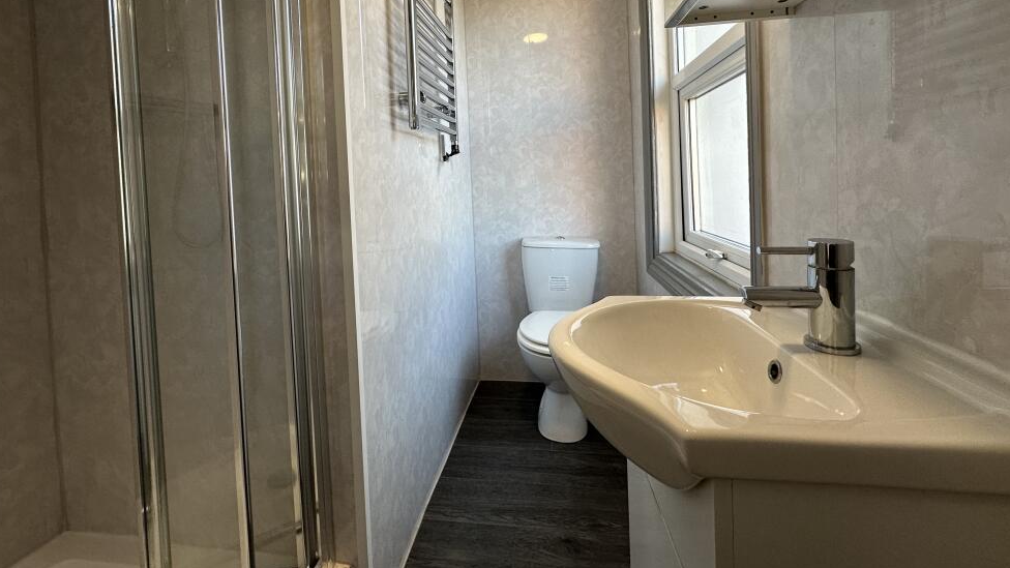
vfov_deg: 65.4
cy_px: 191
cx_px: 482
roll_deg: +2.7
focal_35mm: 16
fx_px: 428
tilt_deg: -1.1
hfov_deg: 99.3
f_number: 2.2
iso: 80
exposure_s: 1/100
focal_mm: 2.22
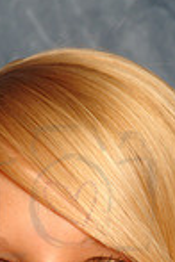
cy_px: 362
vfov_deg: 3.1
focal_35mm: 668
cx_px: 78
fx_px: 4867
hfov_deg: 2.1
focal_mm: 145
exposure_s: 1/125
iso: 400
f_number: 9.5
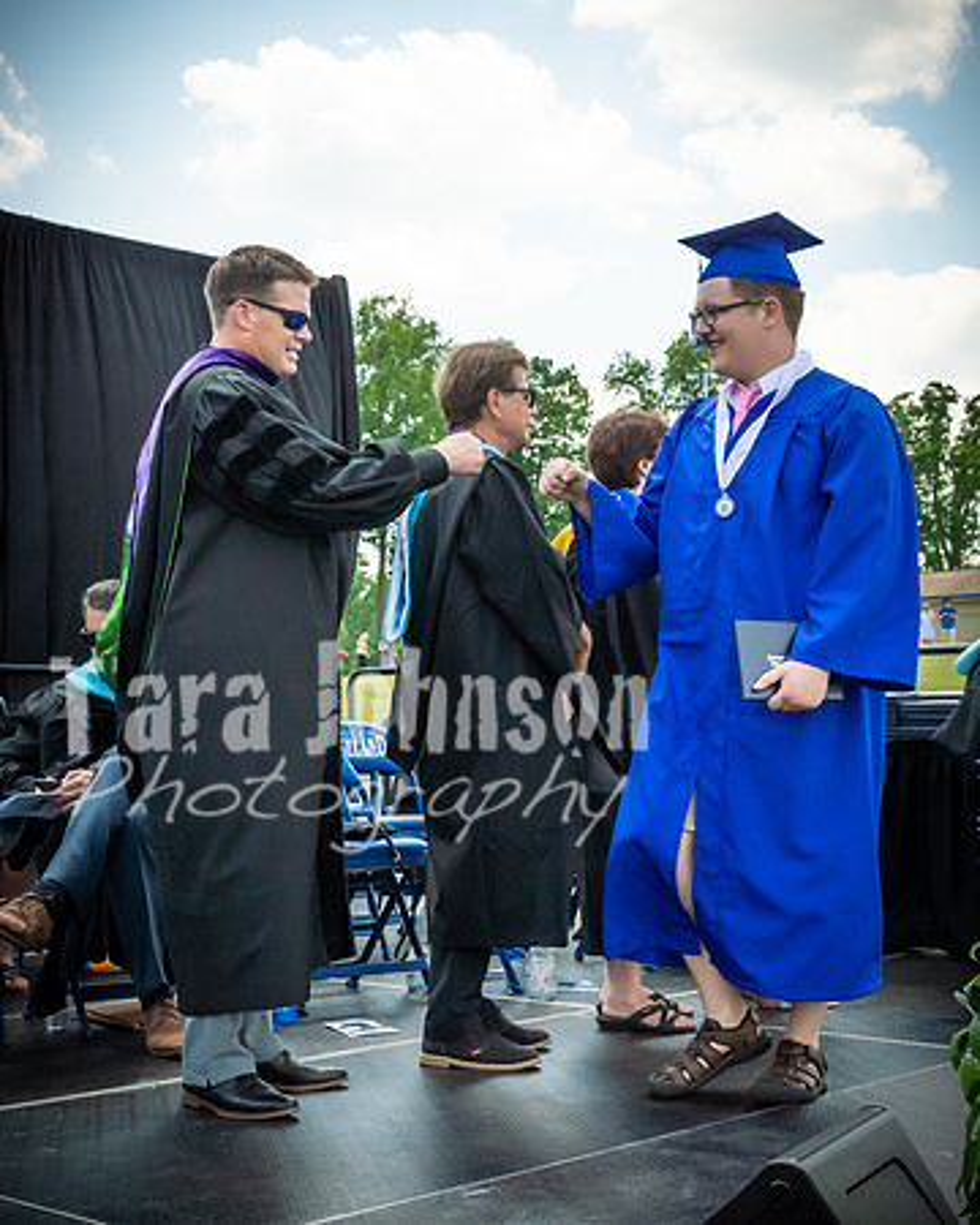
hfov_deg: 27.7
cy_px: 652
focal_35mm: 55
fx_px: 1990
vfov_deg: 34.2
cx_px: 488
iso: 200
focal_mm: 22
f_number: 7.1
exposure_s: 1/800
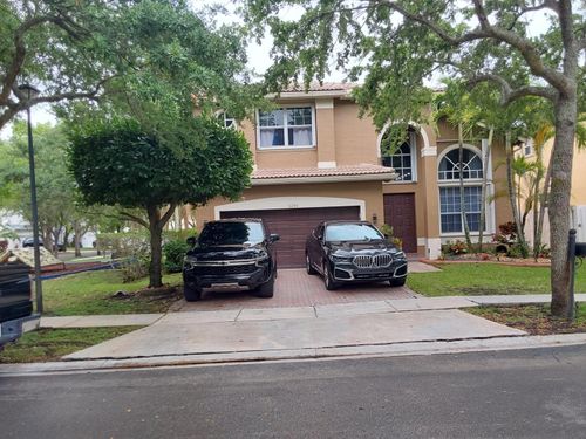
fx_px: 474
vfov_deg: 49.7
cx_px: 293
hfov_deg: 63.4
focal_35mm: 28
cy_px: 220
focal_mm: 2.91
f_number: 1.9
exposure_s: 1/245
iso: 50
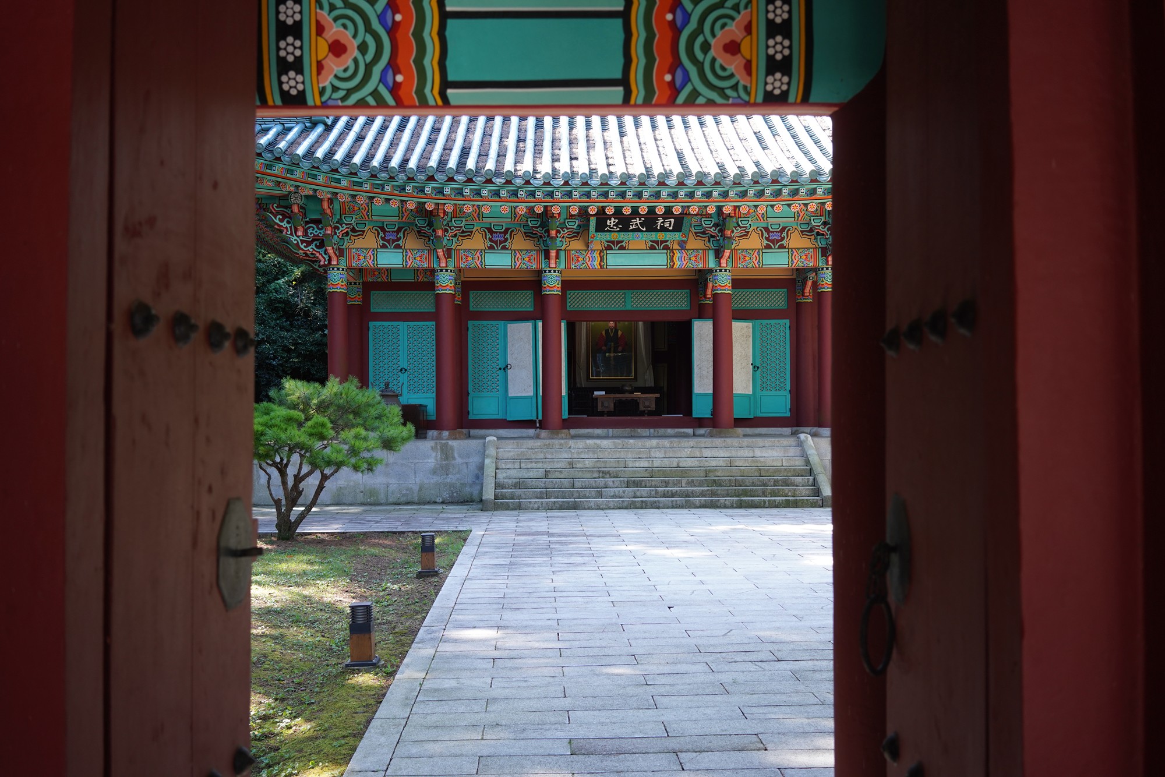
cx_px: 582
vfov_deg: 37.9
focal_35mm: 35
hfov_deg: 54.4
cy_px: 388
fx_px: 1133
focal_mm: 35
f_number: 5
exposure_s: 1/100
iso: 400
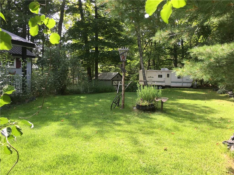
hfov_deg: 61.7
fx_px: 196
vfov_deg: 48.2
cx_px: 117
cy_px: 88
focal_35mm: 29
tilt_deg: -1.7
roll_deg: -2.1
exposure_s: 1/297
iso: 25
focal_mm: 4.15
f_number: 2.2
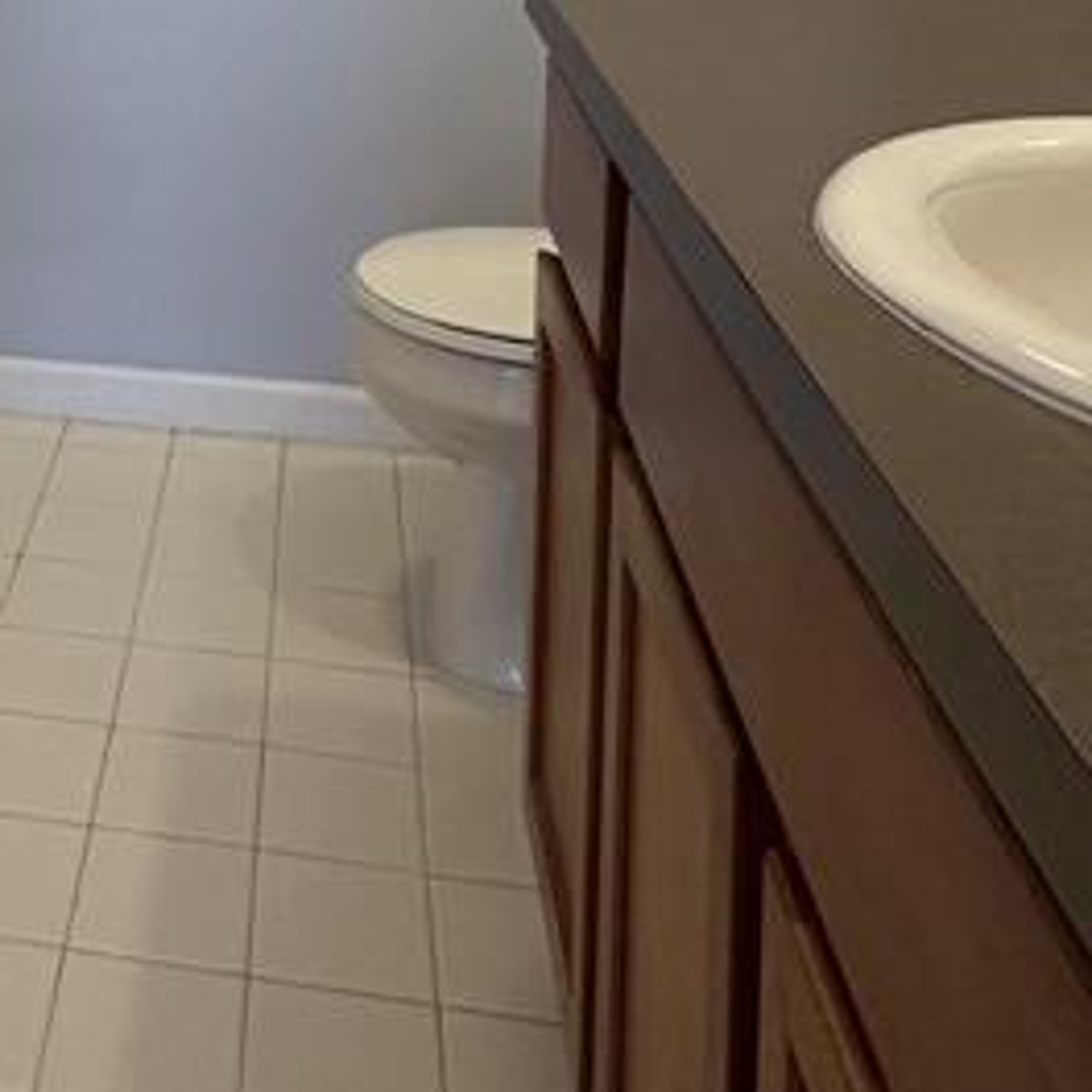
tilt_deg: +0.6
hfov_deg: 32.8
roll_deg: -1.7
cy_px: -335
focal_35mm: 48
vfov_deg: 28.7
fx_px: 1713
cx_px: 33
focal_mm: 2.22
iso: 250
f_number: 2.2
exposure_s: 1/120
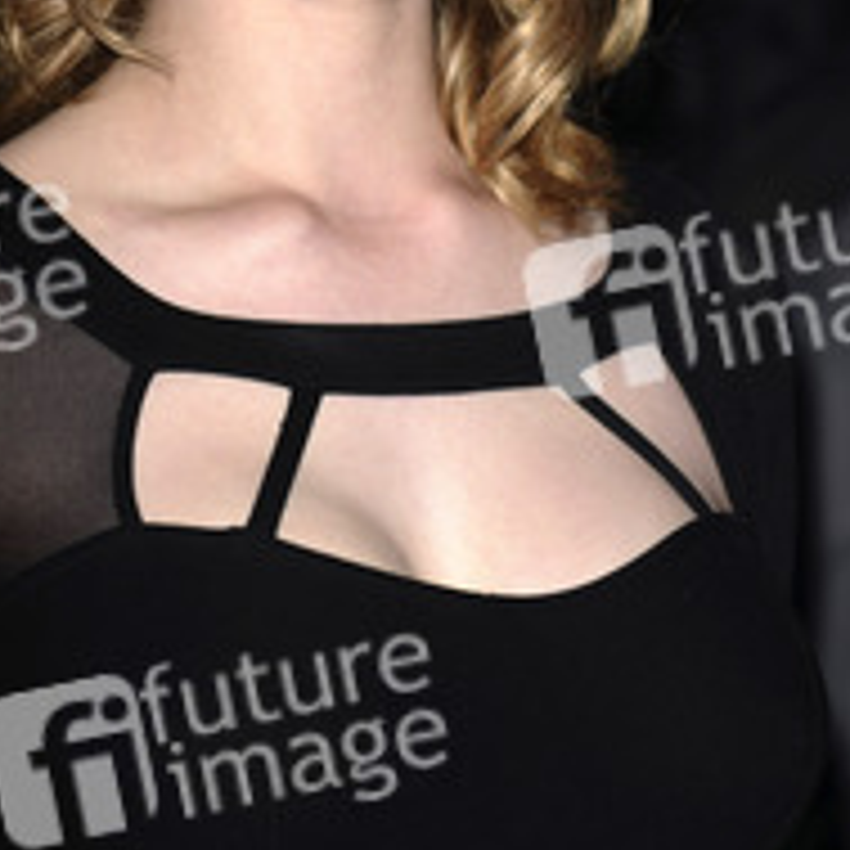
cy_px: 67
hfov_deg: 3.2
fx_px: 15029
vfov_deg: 3.2
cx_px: 349
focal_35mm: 541
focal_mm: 200
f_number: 4
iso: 200
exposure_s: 1/200
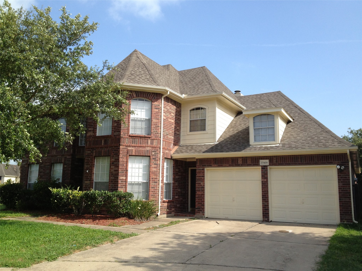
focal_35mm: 35
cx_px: 181
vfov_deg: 40.7
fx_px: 366
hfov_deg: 52.6
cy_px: 136
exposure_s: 1/1314
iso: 50
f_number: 2.4
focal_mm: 4.28
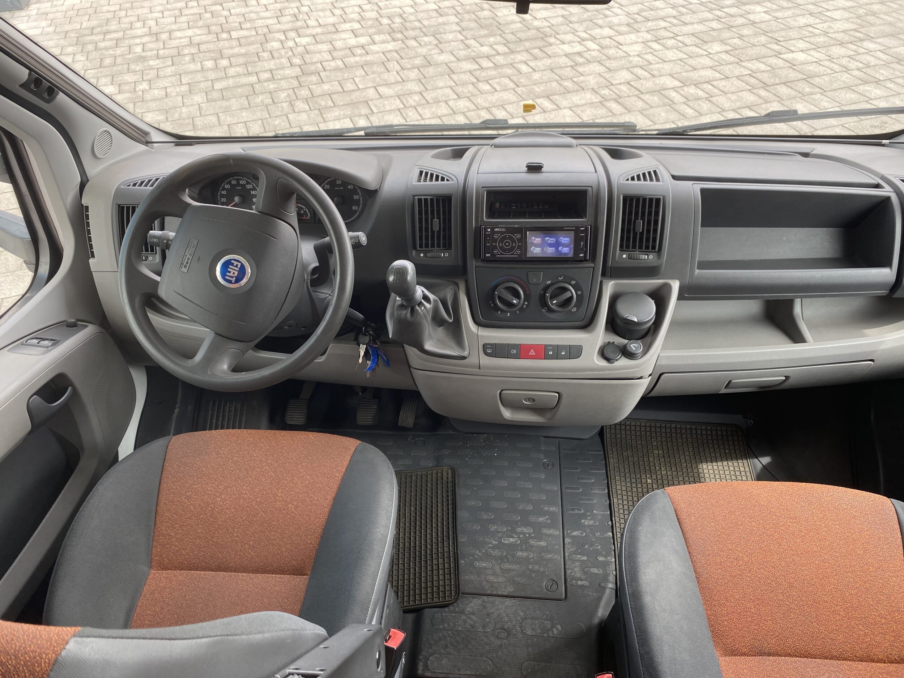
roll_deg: +4.1
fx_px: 679
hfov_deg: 67.3
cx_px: 452
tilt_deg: -40.9
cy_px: 339
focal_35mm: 26
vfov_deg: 53.1
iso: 40
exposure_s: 1/122
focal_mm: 4.25
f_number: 1.8
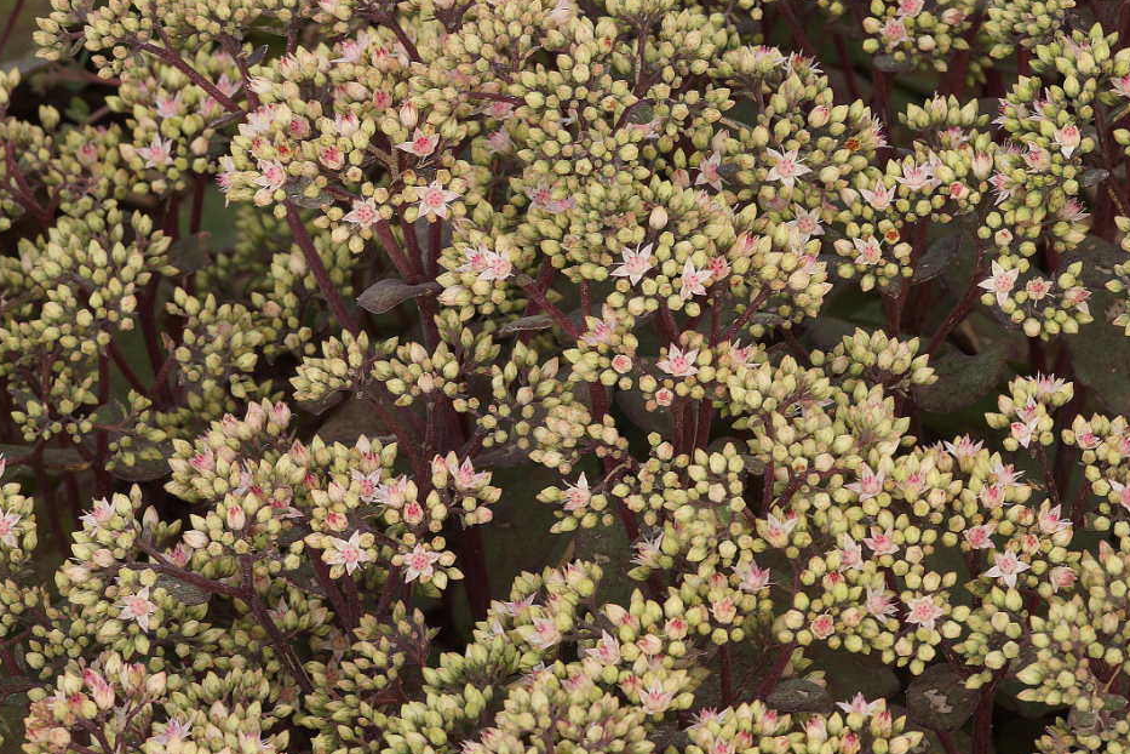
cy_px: 364
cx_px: 639
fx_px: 6058
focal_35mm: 193
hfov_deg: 10.7
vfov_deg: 7.1
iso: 320
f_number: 9
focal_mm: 100
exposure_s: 1/160
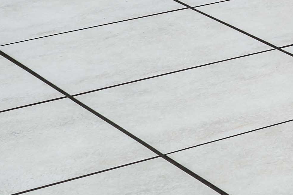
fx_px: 1497
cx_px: 816
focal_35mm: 184
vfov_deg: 6.8
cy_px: -390
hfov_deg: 9.3
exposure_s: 1.3
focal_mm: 30
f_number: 11
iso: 200
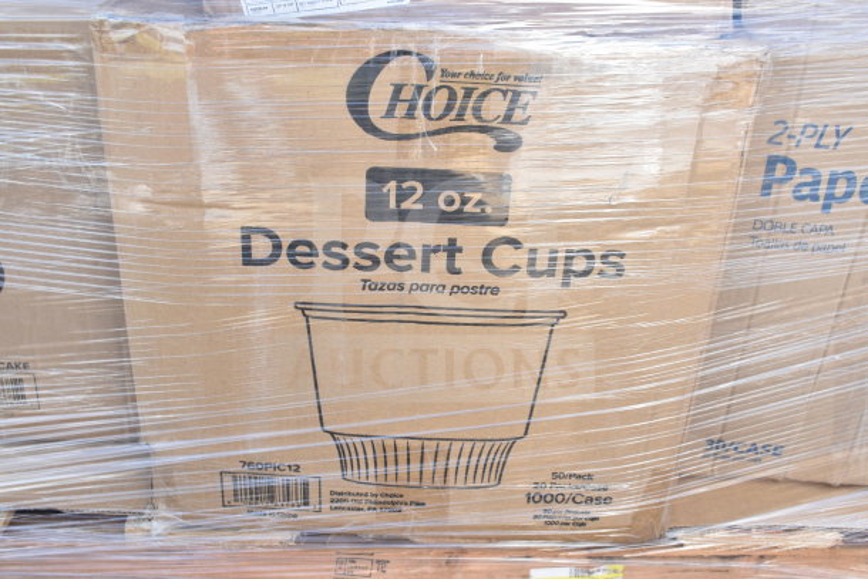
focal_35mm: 40
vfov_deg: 33.0
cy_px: 290
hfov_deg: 47.9
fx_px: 977
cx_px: 434
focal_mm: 27
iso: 200
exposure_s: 1/200
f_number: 5.6
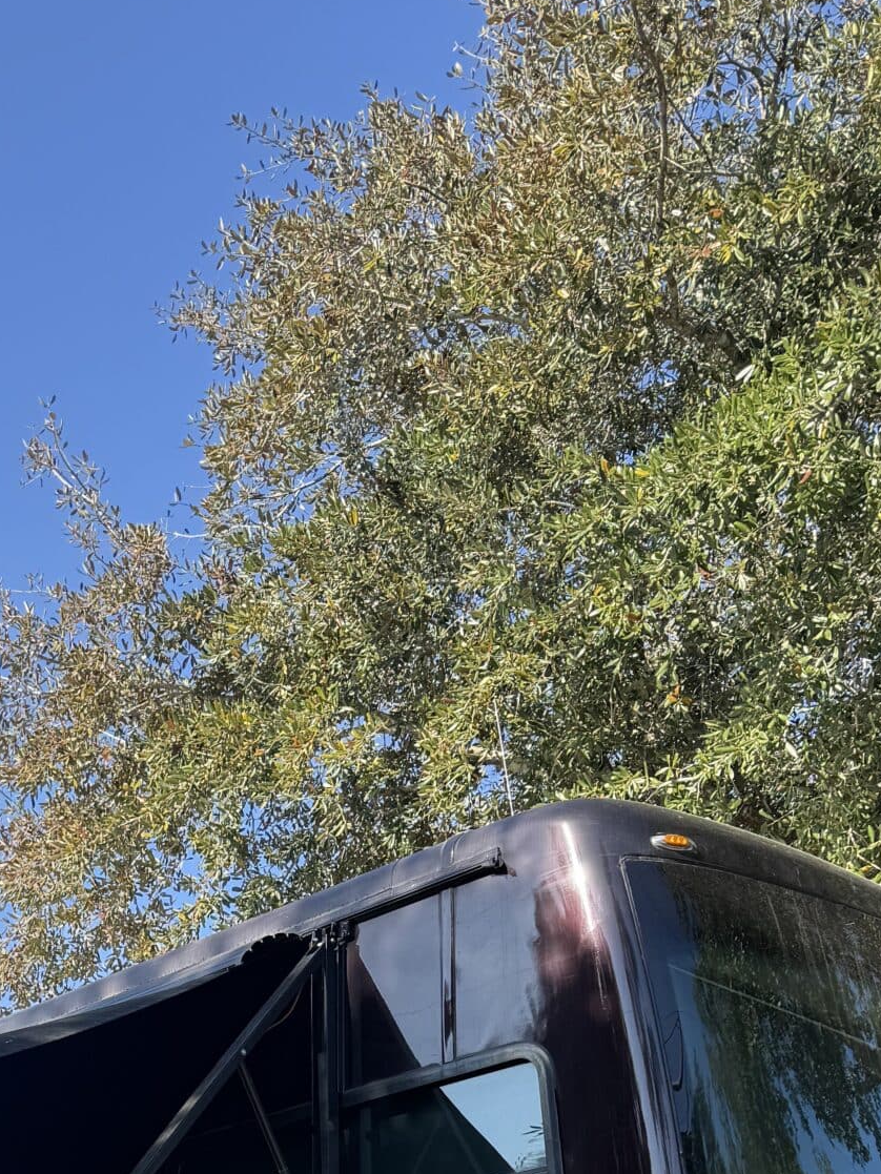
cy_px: 1330
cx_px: 95
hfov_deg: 25.8
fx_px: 1866
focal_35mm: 55
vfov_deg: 30.7
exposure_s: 1/1337
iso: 80
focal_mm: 6.76
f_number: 1.78
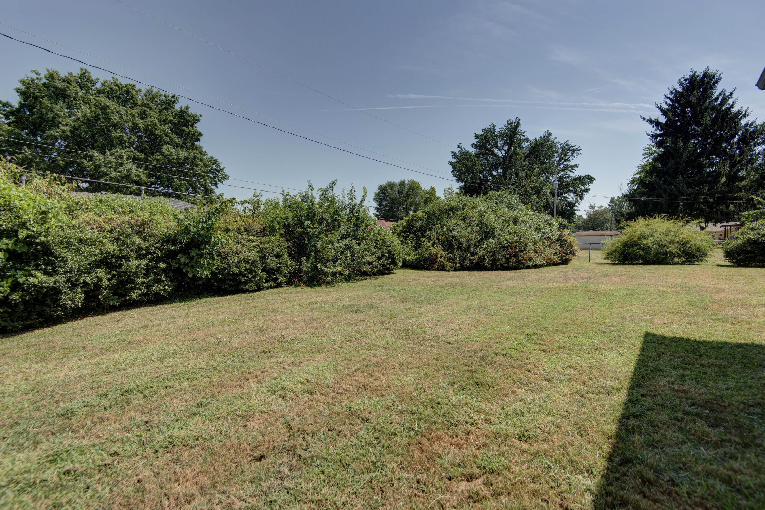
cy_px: 255
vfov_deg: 73.7
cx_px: 382
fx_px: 340
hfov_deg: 96.7
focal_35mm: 16
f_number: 6.7
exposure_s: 1/250
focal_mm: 16
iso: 100
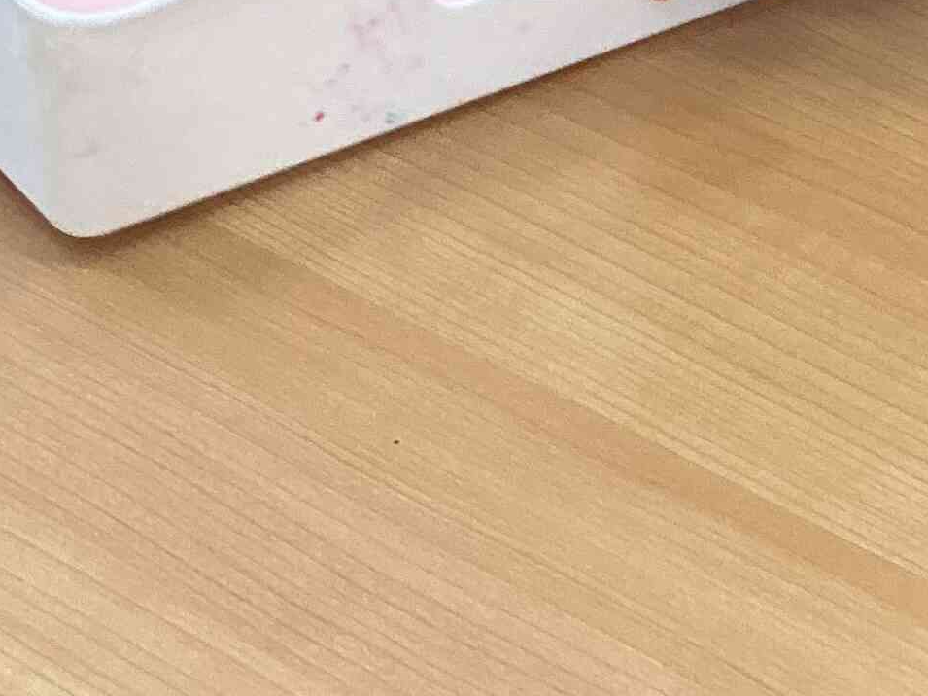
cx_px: 636
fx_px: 2922
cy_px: -367
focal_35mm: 109
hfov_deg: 18.0
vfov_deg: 12.8
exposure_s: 1/100
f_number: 1.8
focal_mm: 3
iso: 25
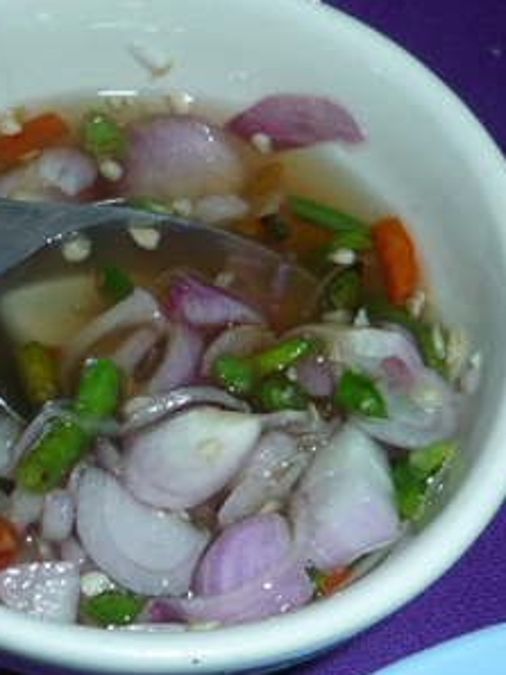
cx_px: 191
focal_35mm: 56
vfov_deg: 34.3
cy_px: 343
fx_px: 1091
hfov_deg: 26.0
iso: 100
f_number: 4
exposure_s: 1/30
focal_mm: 4.4
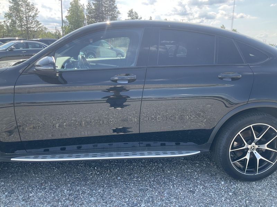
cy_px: 104
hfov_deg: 61.7
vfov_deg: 48.2
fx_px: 232
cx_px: 138
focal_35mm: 29
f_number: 1.8
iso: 25
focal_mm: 3
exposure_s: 1/457
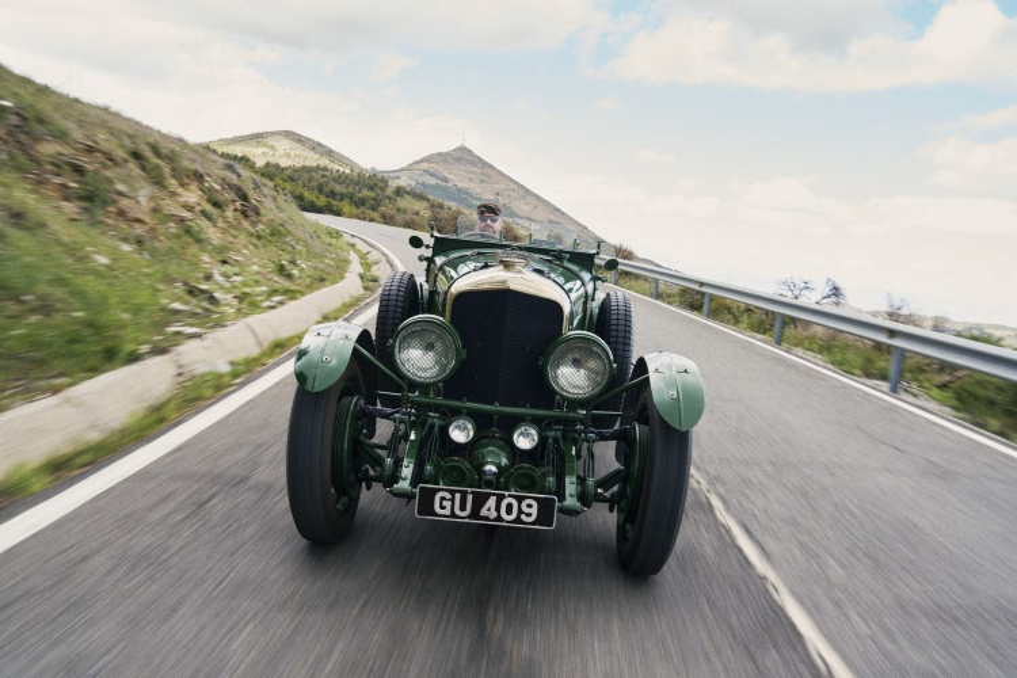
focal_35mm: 29
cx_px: 508
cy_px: 339
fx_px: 819
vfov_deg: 45.0
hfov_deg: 63.7
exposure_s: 1/40
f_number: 7.1
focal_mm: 29
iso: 100
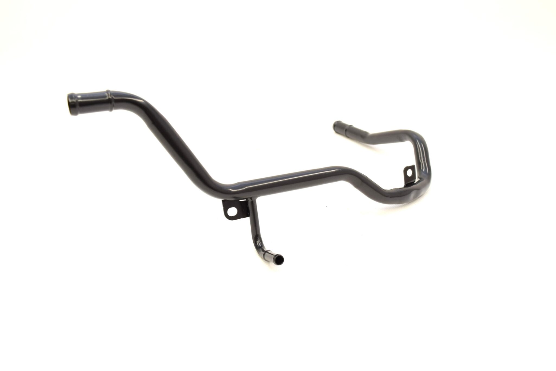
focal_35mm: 34
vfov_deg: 38.4
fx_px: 533
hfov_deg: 55.1
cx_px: 278
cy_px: 186
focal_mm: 23
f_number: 6.3
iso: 400
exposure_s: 1/160
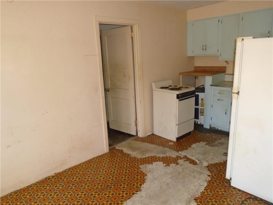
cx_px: 136
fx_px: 205
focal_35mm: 26
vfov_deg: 53.1
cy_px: 102
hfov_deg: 67.3
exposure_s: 1/125
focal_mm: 4.6
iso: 400
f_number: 3.2
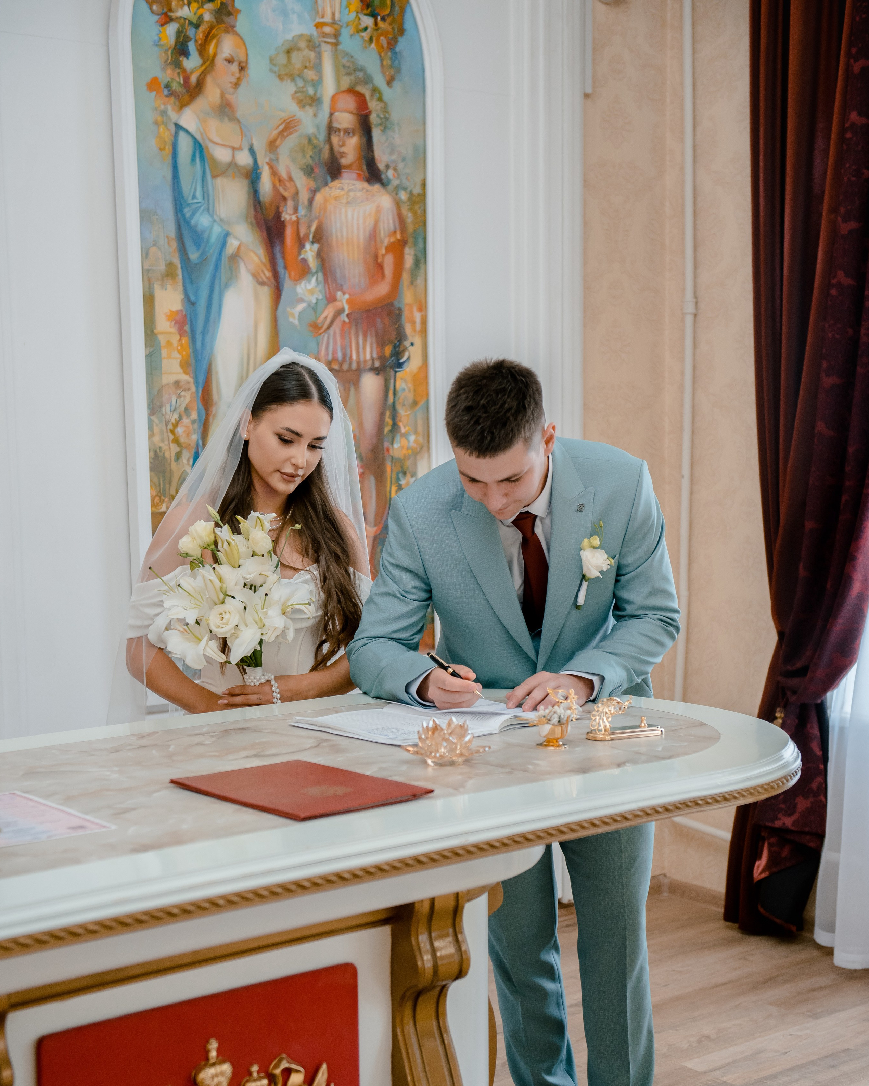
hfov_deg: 25.8
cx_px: 436
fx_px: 1897
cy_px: 630
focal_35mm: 59
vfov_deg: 31.9
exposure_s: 1/160
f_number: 2.8
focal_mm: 52
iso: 800
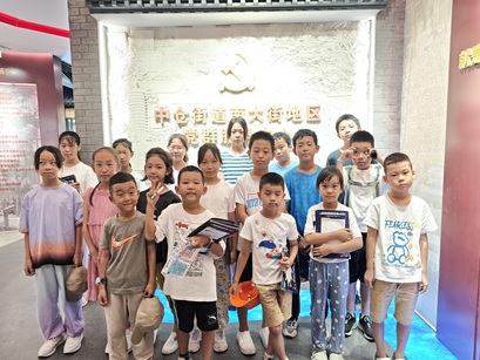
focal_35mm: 23
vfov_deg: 58.9
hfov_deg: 73.9
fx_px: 319
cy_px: 180
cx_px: 240
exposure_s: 1/50
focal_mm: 6.68
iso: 100
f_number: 1.44
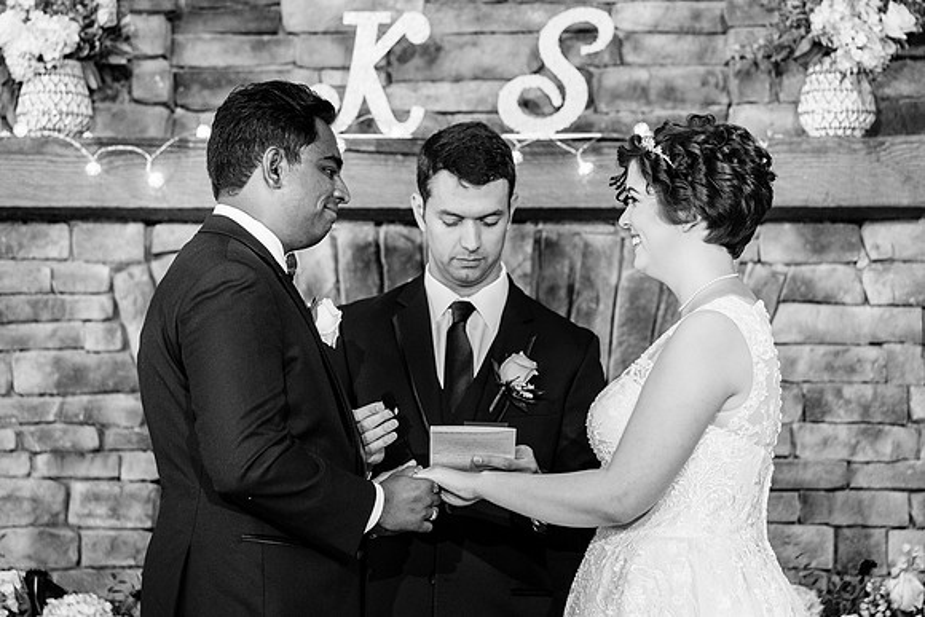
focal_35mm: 158
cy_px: 321
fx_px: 4057
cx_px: 434
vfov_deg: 8.7
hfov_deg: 13.0
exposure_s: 1/100
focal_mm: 148
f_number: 4
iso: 2000
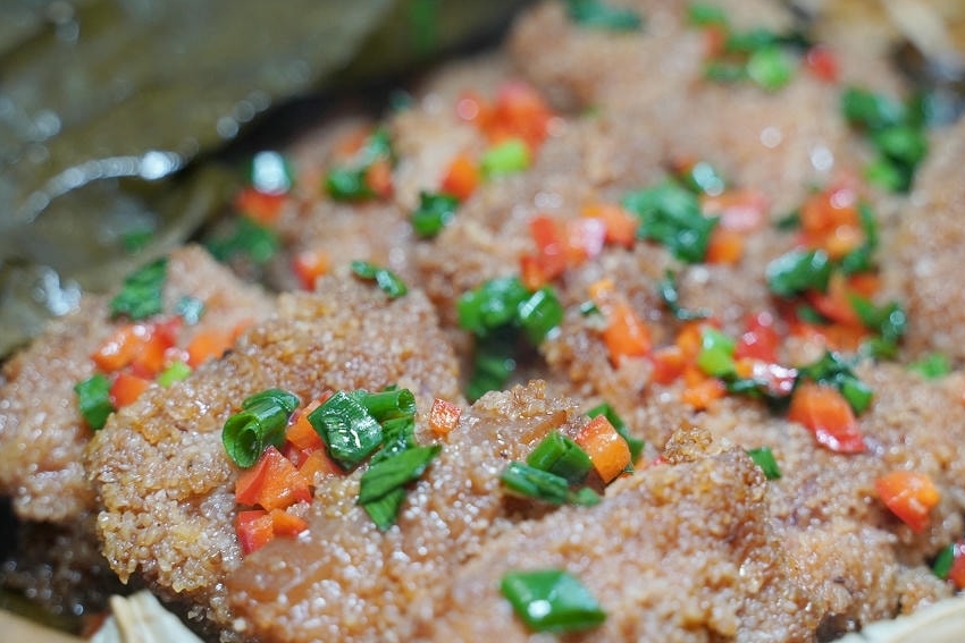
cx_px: 571
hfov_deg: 28.0
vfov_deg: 18.9
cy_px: 307
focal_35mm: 72
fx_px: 1930
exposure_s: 1/160
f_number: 4
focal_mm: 51
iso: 1000
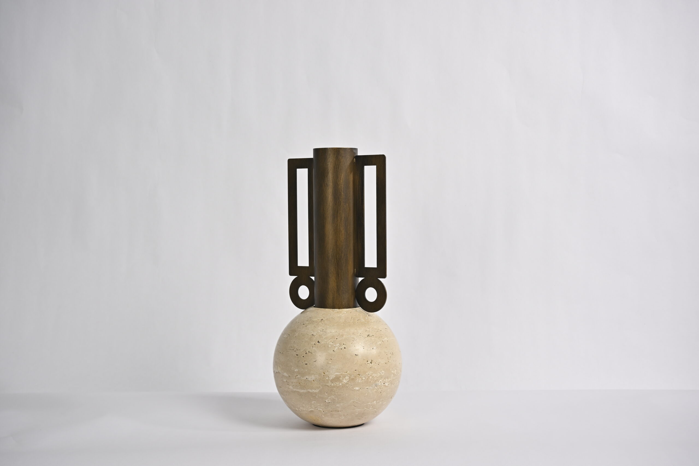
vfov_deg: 26.0
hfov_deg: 38.2
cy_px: 233
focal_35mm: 52
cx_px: 350
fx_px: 1010
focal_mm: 52
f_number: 6.3
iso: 100
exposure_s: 1/50
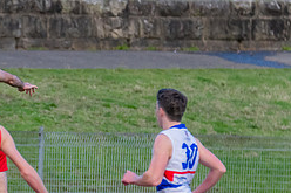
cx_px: -18
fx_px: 8037
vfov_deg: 1.4
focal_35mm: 995
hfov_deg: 2.1
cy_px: 132
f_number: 6
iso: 1600
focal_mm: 350
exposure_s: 1/1600
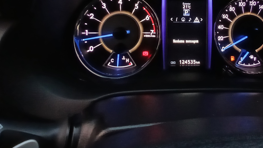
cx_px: 183
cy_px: 17
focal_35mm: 28
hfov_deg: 65.4
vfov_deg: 38.8
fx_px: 195
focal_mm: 1.4
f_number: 2.2
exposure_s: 1/24
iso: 640
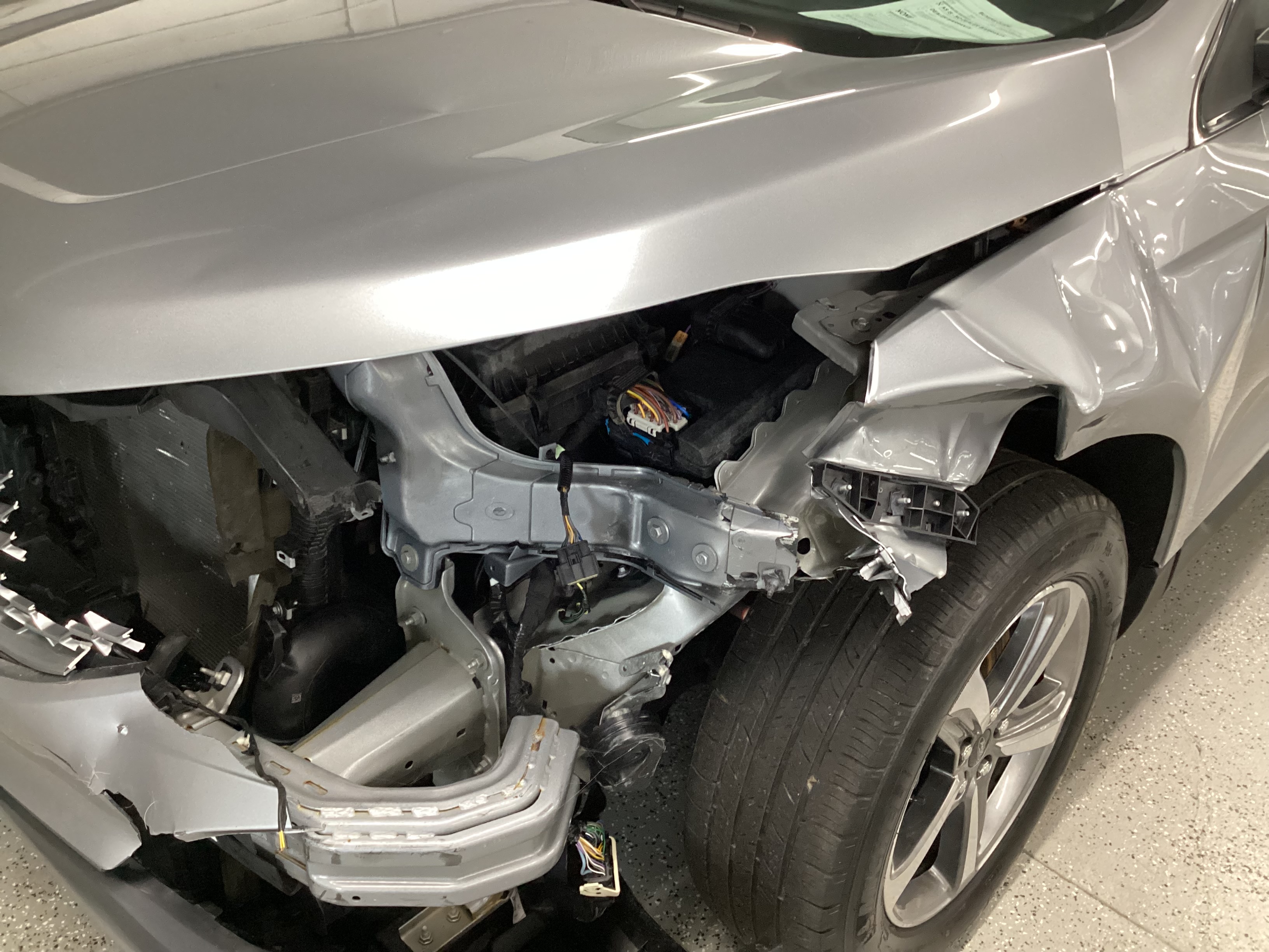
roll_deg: -2.1
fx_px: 1136
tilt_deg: -32.6
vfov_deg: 45.4
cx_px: 634
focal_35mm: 31
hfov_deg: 58.4
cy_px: 476
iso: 320
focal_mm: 3.3
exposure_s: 1/50
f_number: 2.4
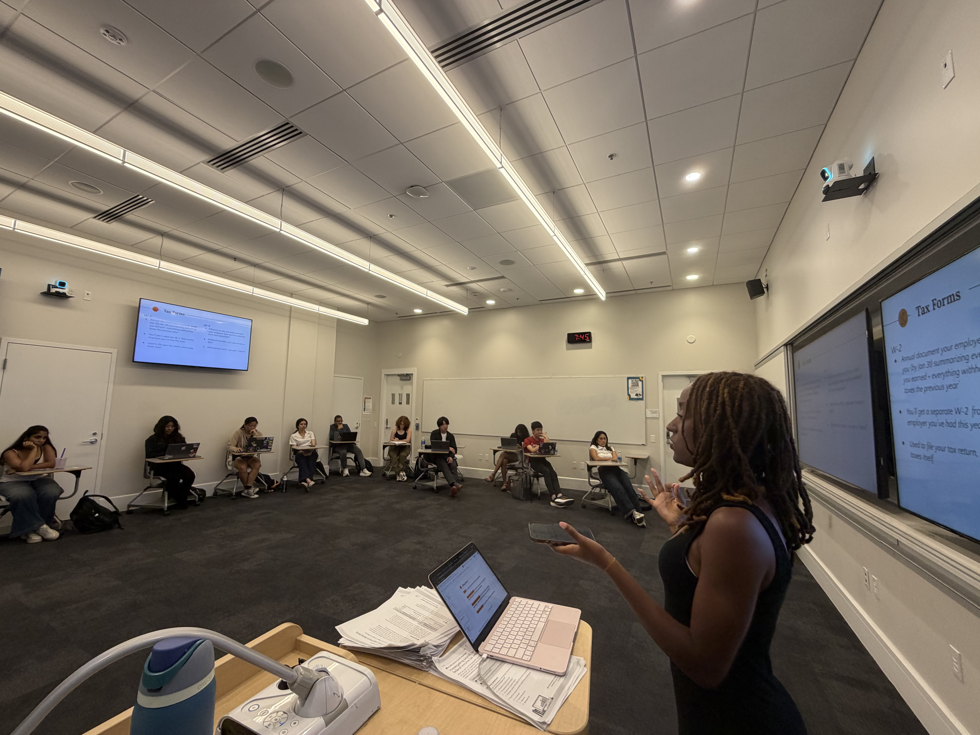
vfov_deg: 85.7
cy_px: 368
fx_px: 396
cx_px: 490
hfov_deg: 102.1
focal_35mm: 14
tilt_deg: +6.2
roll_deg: -1.4
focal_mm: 2.22
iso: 100
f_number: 2.2
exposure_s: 1/75
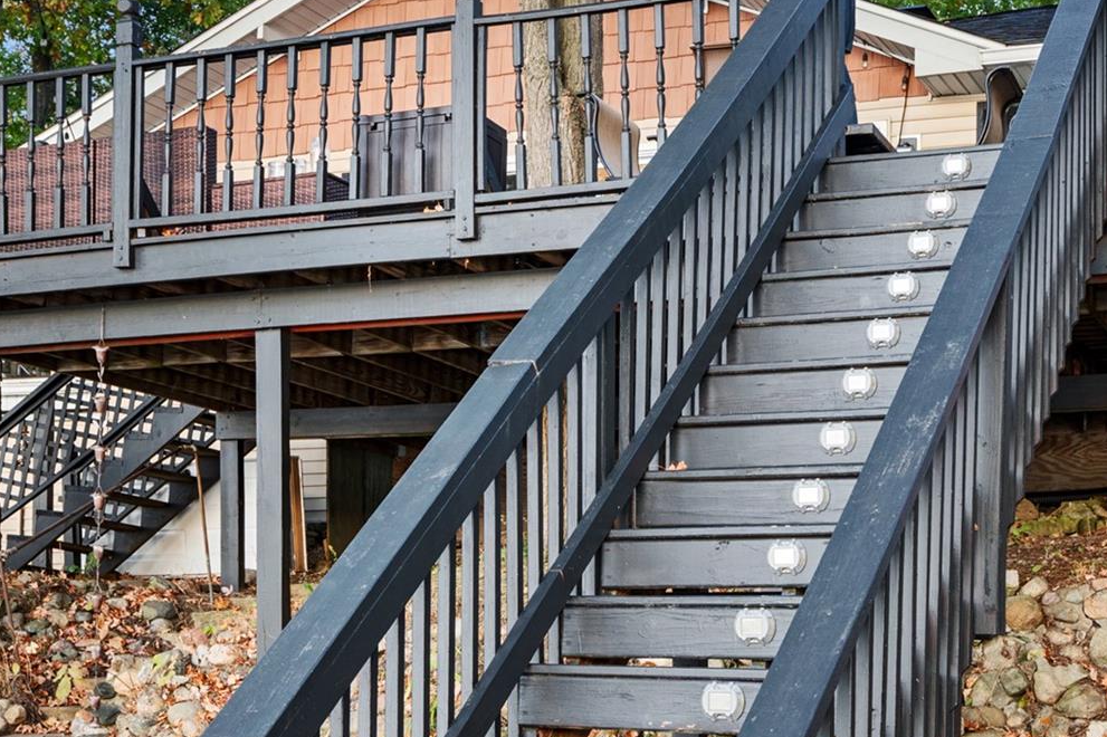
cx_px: 584
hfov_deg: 32.4
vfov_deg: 21.9
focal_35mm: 62
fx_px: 1906
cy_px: 328
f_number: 8
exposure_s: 1/2
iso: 400
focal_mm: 30
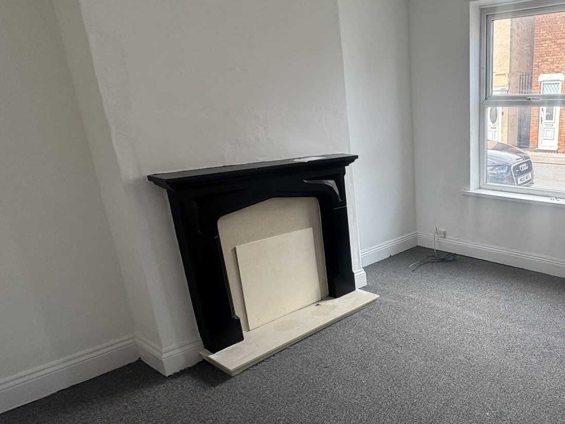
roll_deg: -0.8
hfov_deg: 60.7
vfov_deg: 52.9
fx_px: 424
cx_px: 468
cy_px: 239
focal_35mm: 26
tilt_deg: -15.6
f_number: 2.2
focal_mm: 2.22
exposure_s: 1/99
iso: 64
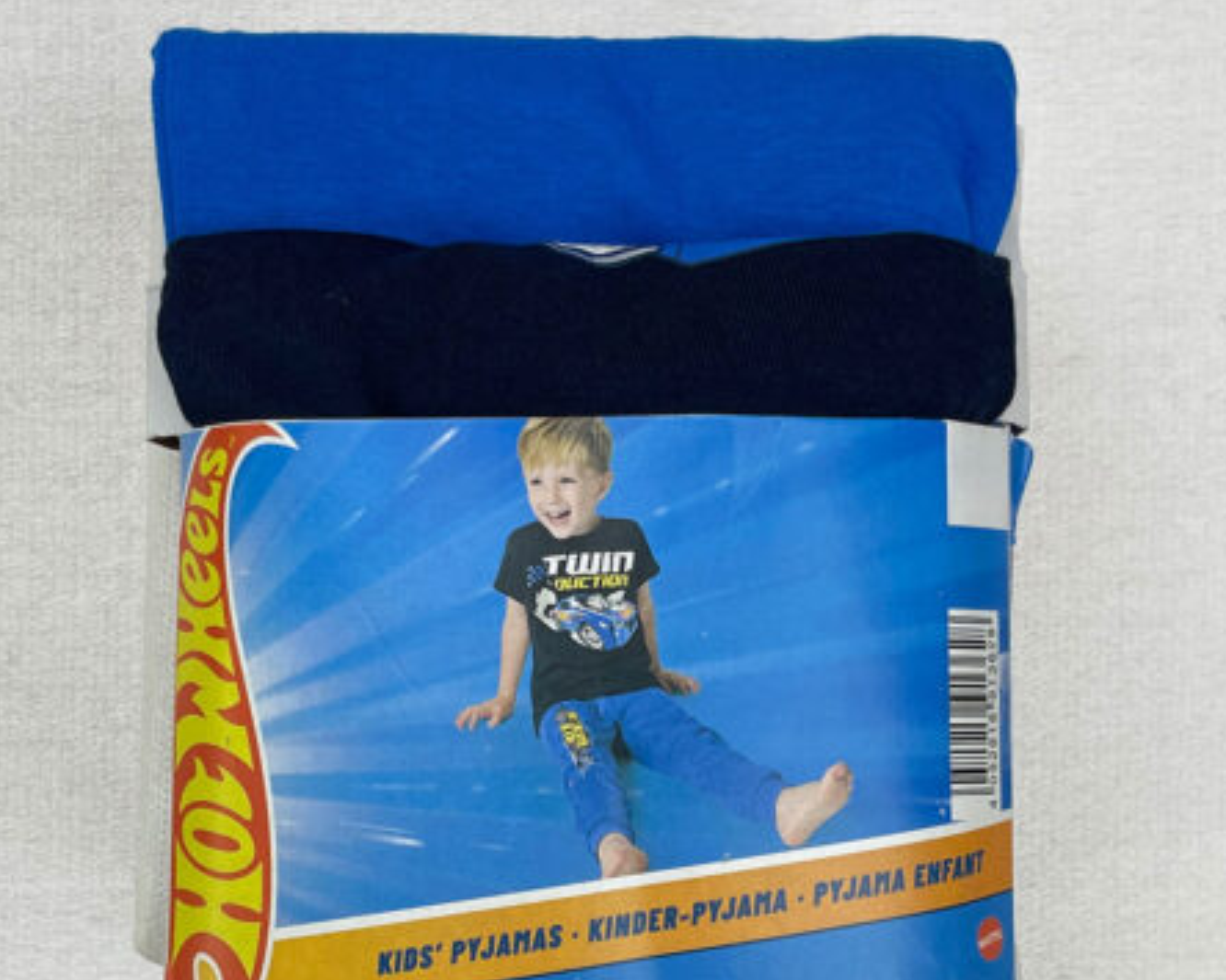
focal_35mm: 33
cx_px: 607
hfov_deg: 54.2
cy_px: 577
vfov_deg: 44.3
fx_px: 1197
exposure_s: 1/132
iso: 32
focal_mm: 5.1
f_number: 1.6
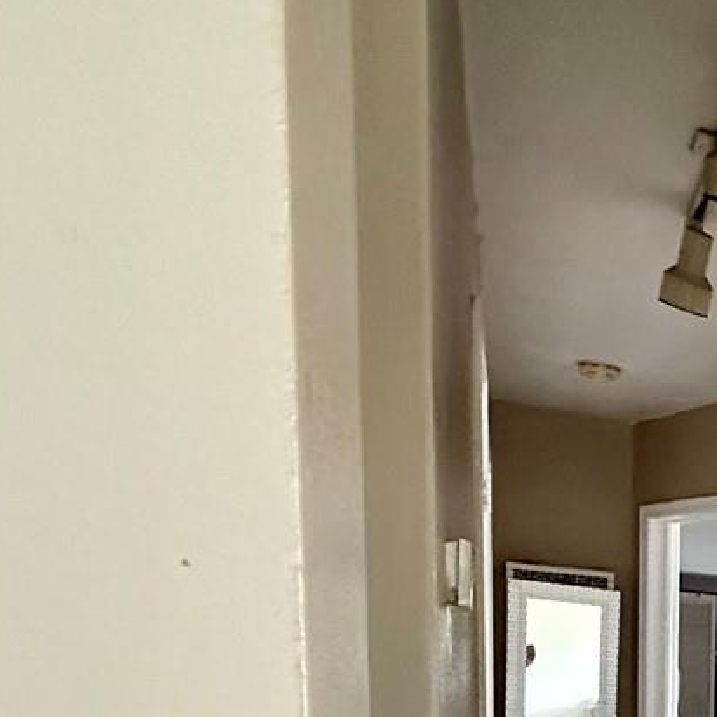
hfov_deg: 26.2
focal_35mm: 48
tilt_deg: -8.3
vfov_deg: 30.0
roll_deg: -4.1
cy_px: 870
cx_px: 1065
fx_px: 1125
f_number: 2.2
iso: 800
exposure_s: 1/60
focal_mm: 2.22
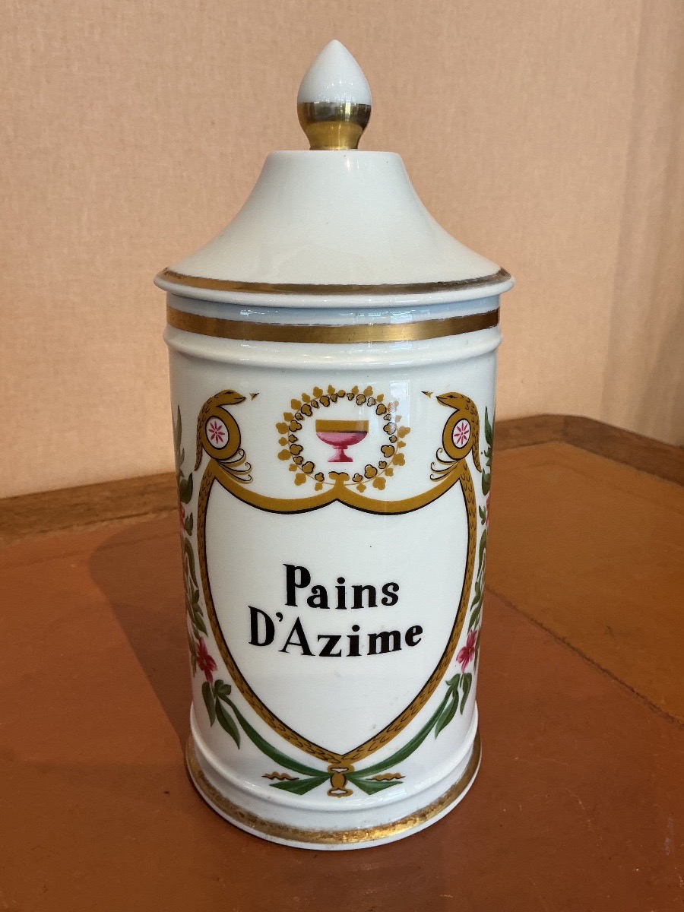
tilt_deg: -18.8
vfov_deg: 61.7
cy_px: 456
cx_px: 342
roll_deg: +0.2
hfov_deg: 48.2
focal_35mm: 29
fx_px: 764
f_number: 1.8
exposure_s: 1/60
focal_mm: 3
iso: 80
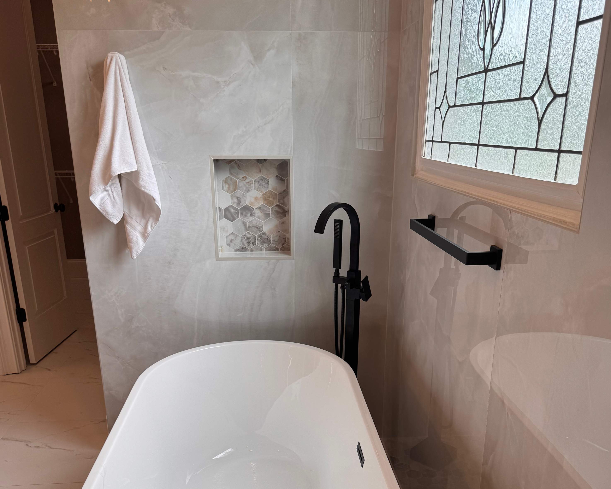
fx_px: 579
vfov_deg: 44.8
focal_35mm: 32
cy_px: 342
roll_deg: +1.0
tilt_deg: -20.7
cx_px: 306
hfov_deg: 55.7
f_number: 1.78
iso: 80
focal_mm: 6.76
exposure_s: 1/464
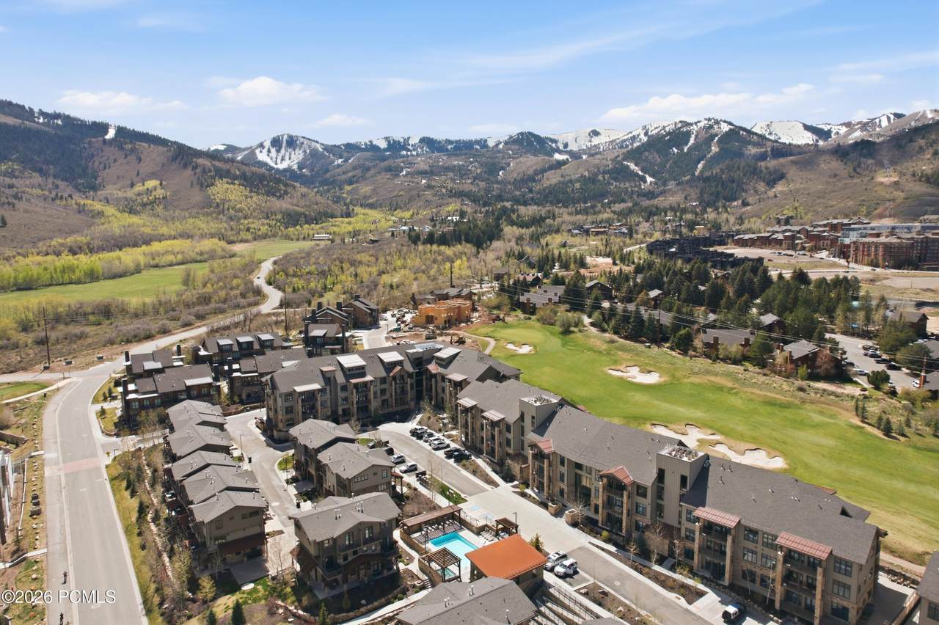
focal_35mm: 22
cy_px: 312
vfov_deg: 57.2
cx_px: 470
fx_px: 574
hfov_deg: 78.6
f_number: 2.8
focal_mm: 8.4
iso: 200
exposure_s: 1/725
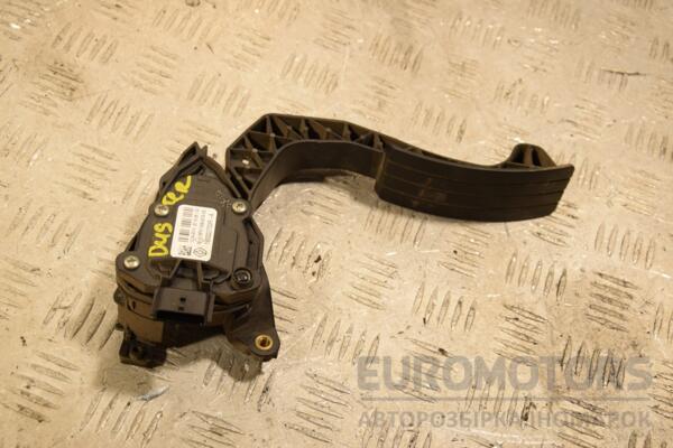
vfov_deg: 21.6
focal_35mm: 63
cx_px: 336
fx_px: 1178
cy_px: 224
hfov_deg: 31.9
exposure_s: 1/250
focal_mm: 42
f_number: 8
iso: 800
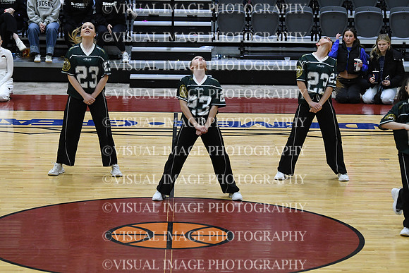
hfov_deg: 12.4
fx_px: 1875
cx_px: 204
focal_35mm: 165
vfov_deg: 8.3
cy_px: 136
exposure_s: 1/400
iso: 3200
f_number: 3.5
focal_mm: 110
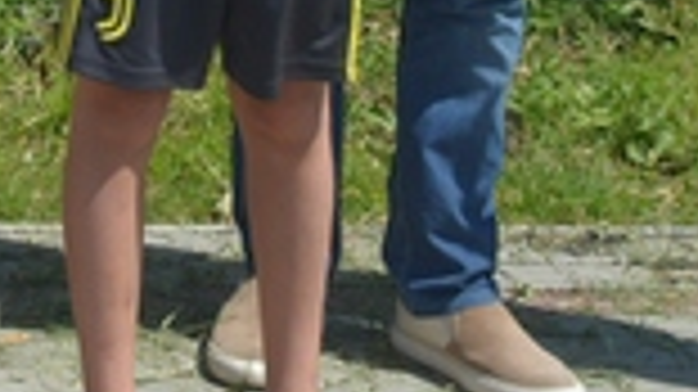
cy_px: -649
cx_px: -612
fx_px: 3052
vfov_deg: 6.8
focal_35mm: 165
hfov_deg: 11.9
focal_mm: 18
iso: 100
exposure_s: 1/320
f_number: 9
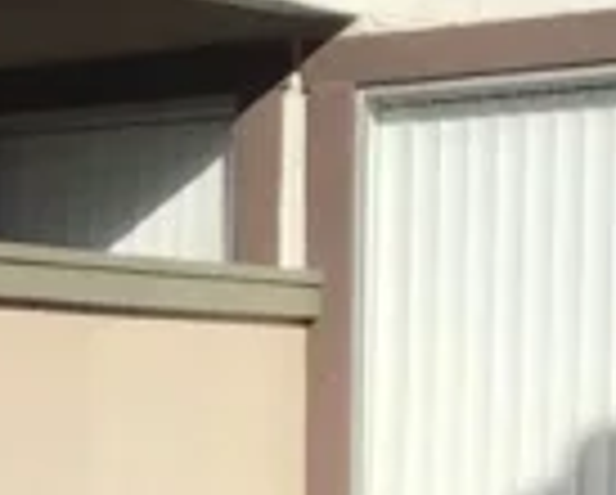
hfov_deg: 11.2
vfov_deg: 9.3
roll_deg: -2.3
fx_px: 3012
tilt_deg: -0.8
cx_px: -304
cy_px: 513
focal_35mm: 165
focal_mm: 3.3
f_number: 2.4
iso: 25
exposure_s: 1/2092
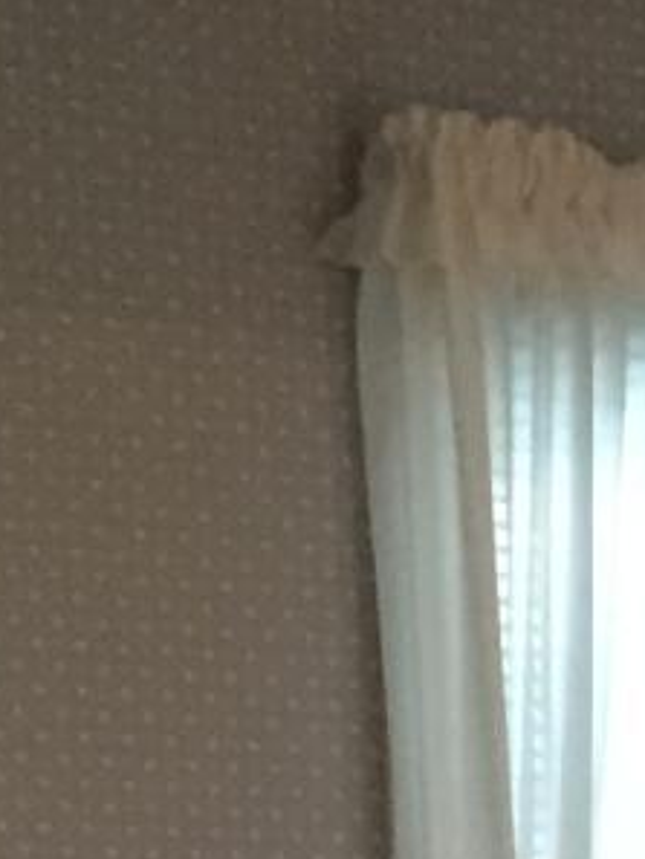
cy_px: 1915
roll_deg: +0.0
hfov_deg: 7.2
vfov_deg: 9.3
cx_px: 1435
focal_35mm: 195
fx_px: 4841
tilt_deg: -10.5
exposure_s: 1/30
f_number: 2.2
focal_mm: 4.15
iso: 200
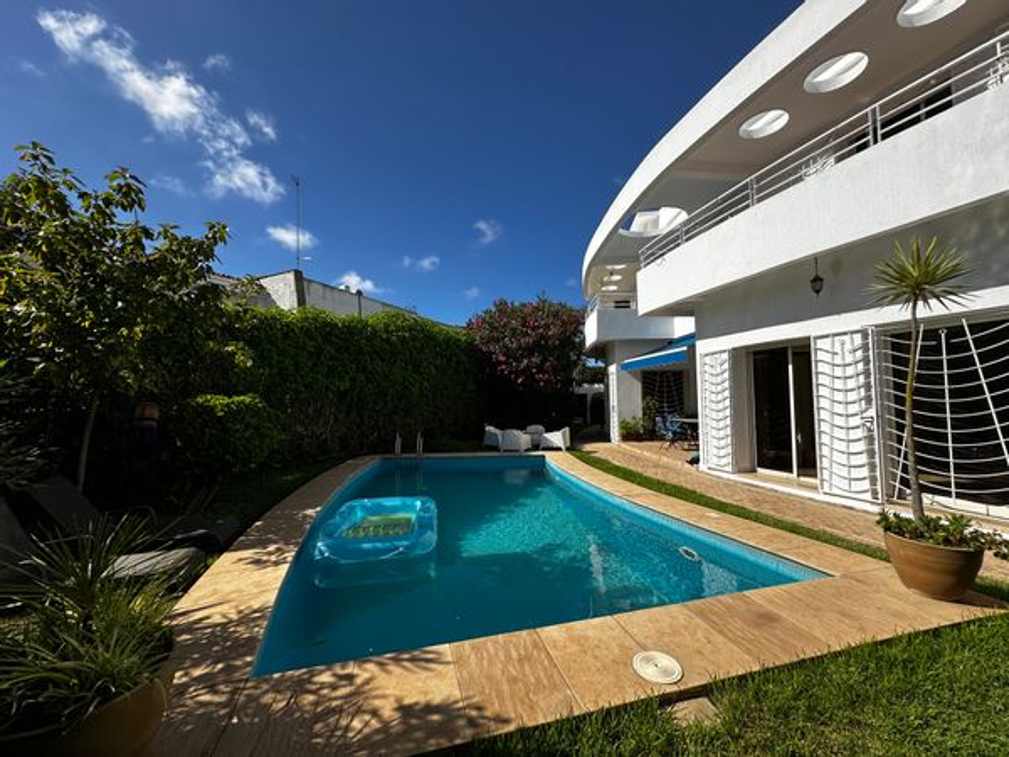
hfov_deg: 102.1
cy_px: 378
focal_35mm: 14
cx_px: 504
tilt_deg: +3.3
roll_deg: +1.3
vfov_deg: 85.7
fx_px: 408
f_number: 2.2
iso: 50
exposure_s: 1/2020
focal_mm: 2.22
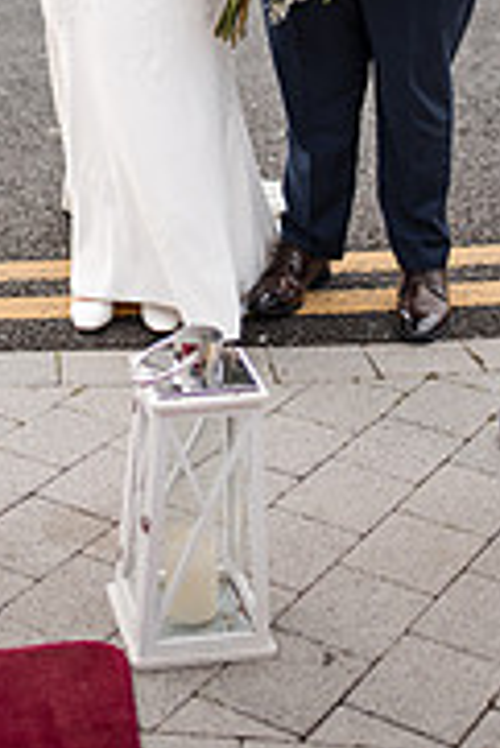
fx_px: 1809
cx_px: 198
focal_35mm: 87
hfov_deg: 15.7
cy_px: -174
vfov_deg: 21.5
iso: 100
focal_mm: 35
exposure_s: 1/1250
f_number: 1.8
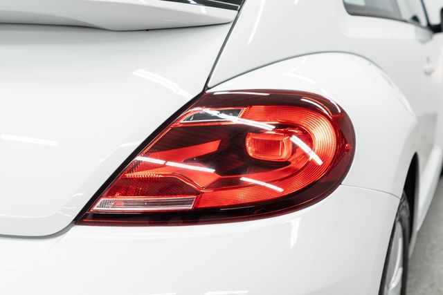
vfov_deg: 31.9
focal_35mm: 42
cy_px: 148
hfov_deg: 46.4
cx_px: 222
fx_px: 517
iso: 200
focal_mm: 28
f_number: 3.2
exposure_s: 1/40
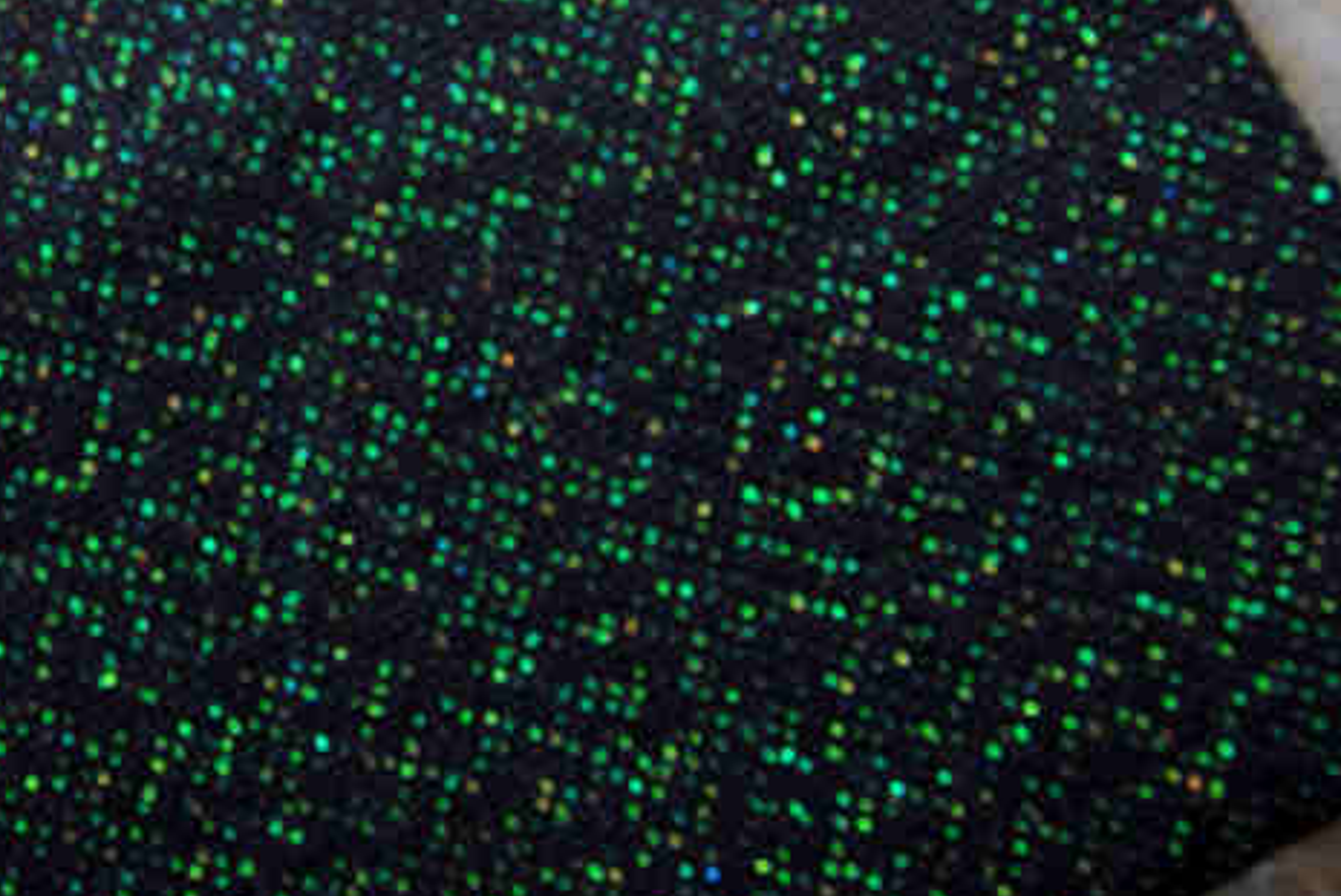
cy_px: 19
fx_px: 3467
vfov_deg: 14.5
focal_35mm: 93
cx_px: 236
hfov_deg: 21.6
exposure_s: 1/20
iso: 200
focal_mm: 24
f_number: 8
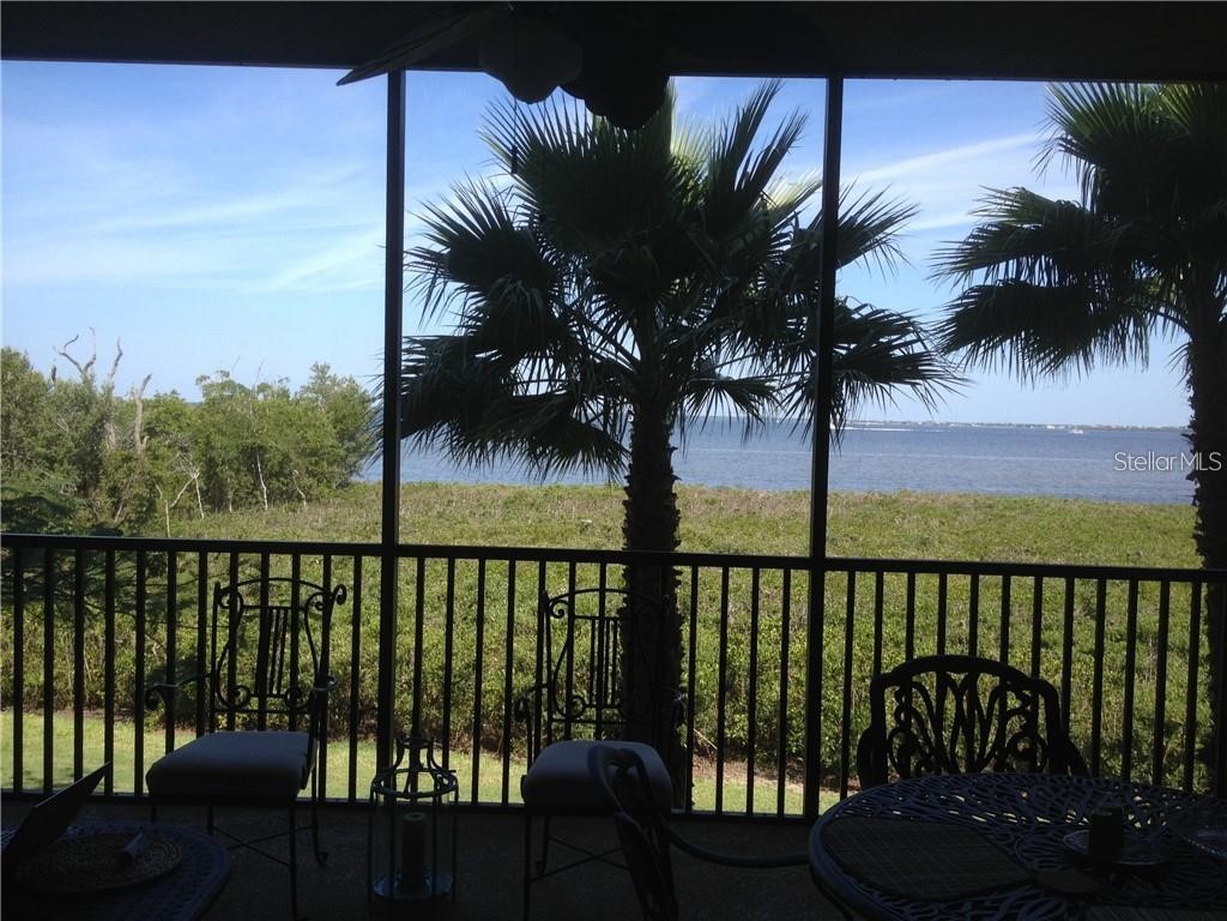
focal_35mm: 35
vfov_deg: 40.7
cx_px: 614
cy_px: 460
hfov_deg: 52.6
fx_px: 1241
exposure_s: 1/552
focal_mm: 4.28
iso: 50
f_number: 2.4
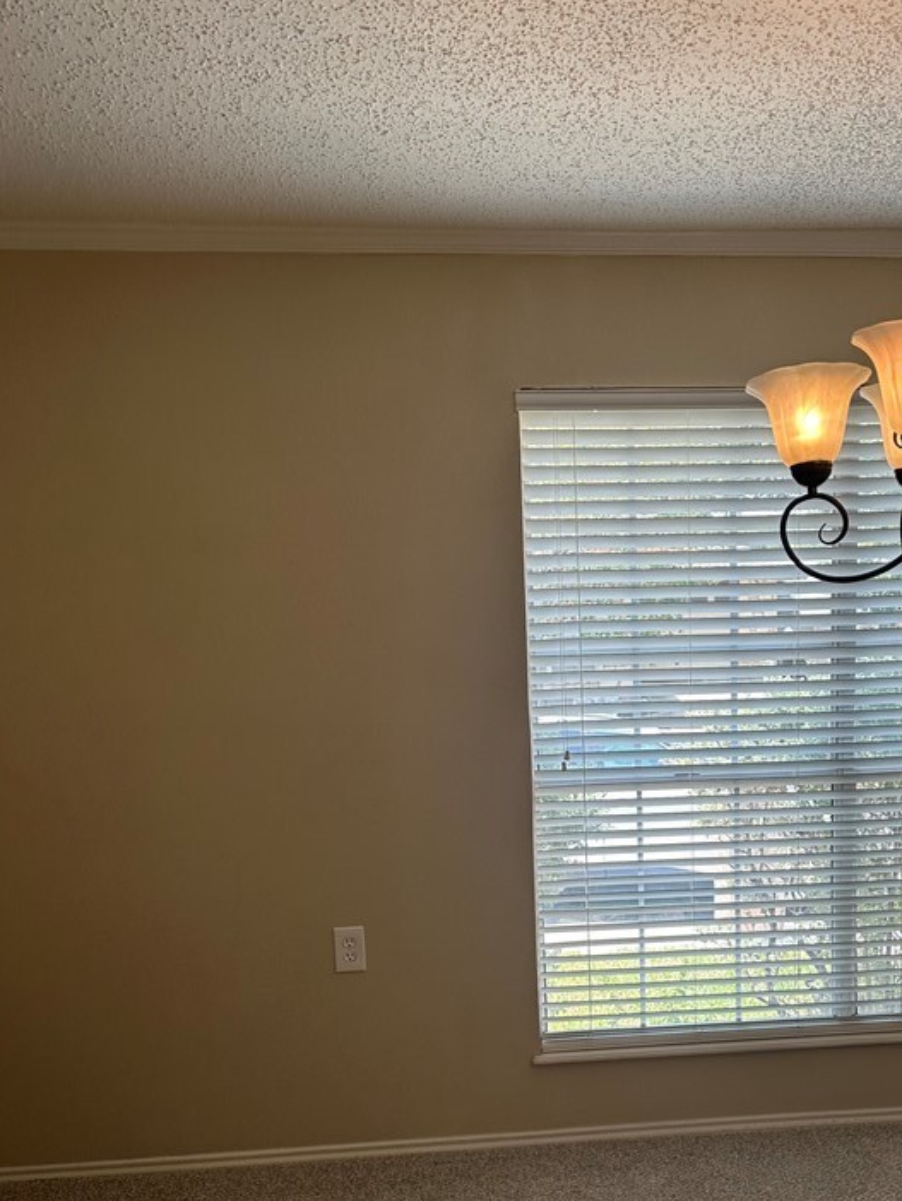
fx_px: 1215
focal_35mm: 35
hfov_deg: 39.9
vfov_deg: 51.7
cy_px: 790
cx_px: 642
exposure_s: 1/325
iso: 80
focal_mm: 6.86
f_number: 1.78
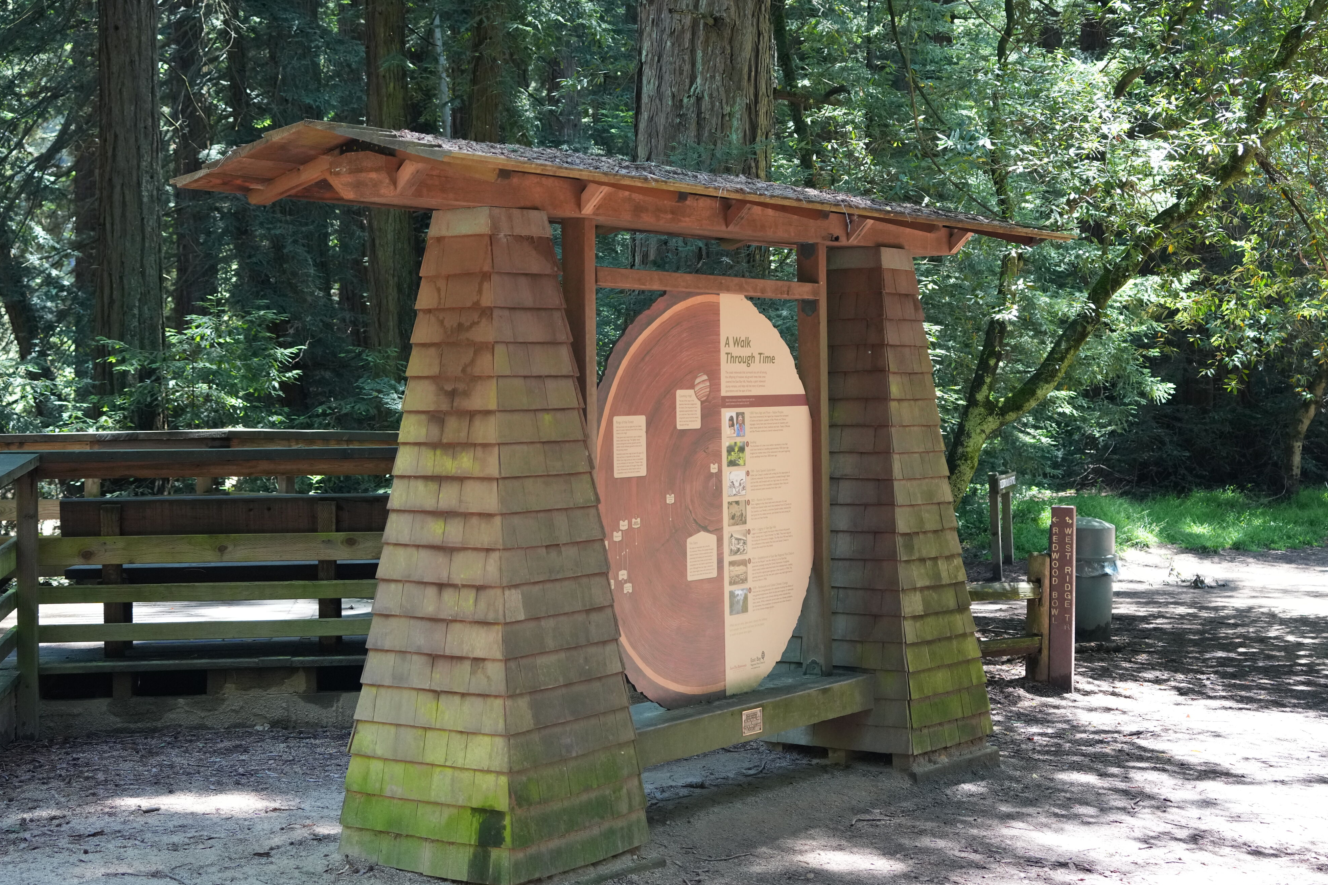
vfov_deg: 24.6
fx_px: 2029
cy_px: 406
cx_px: 642
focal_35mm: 55
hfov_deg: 36.2
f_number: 4.5
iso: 2500
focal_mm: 50
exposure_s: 1/250
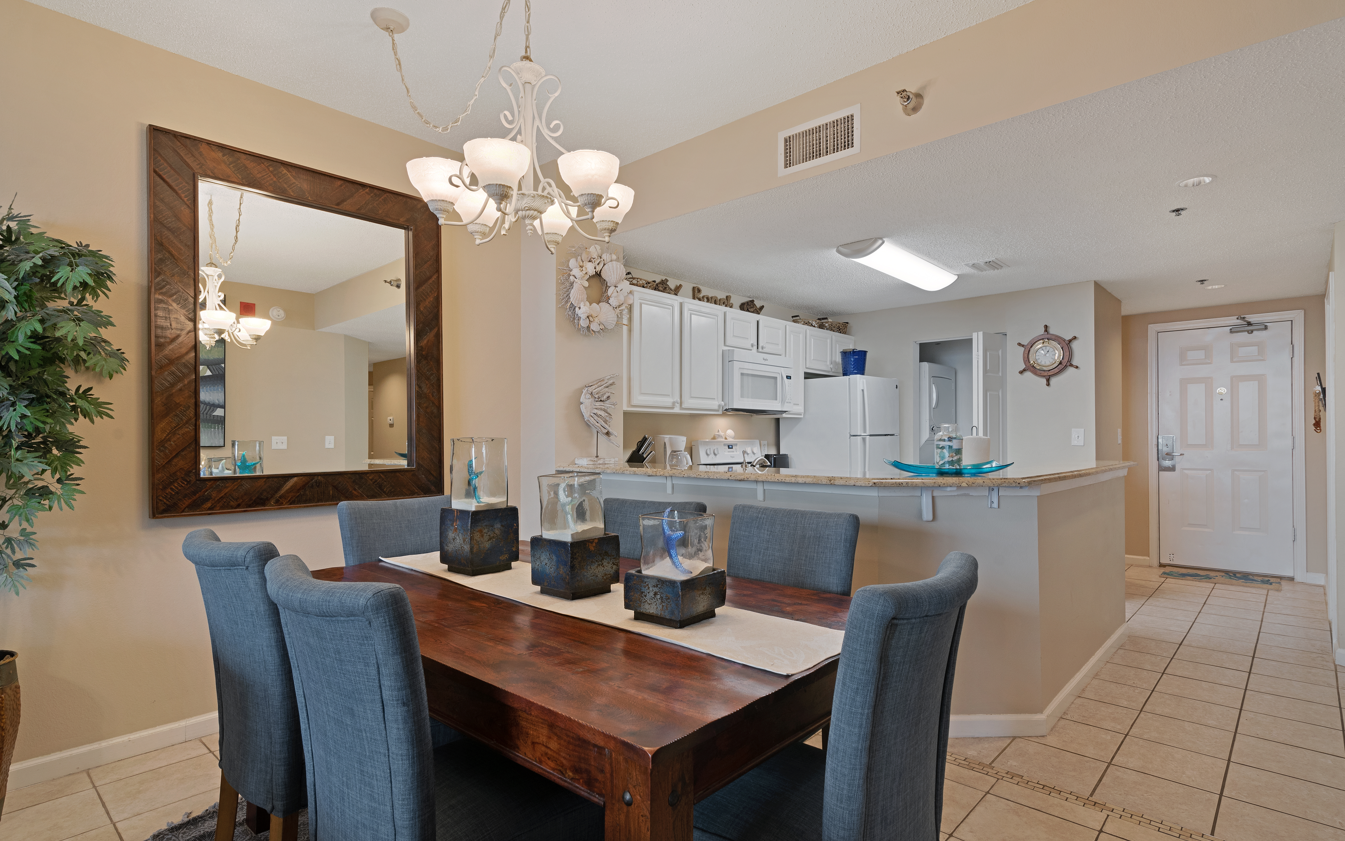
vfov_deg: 65.0
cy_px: 427
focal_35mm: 18
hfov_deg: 91.1
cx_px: 693
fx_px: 660
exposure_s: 1/25
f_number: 9
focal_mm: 16
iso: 320
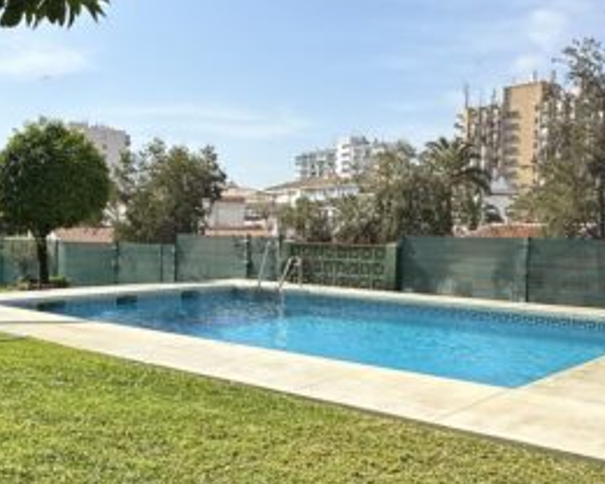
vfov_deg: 35.6
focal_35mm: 42
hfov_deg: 42.9
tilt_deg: -3.1
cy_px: 265
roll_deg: -1.2
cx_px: 175
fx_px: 752
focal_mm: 2.22
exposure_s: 1/3125
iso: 50
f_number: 2.2
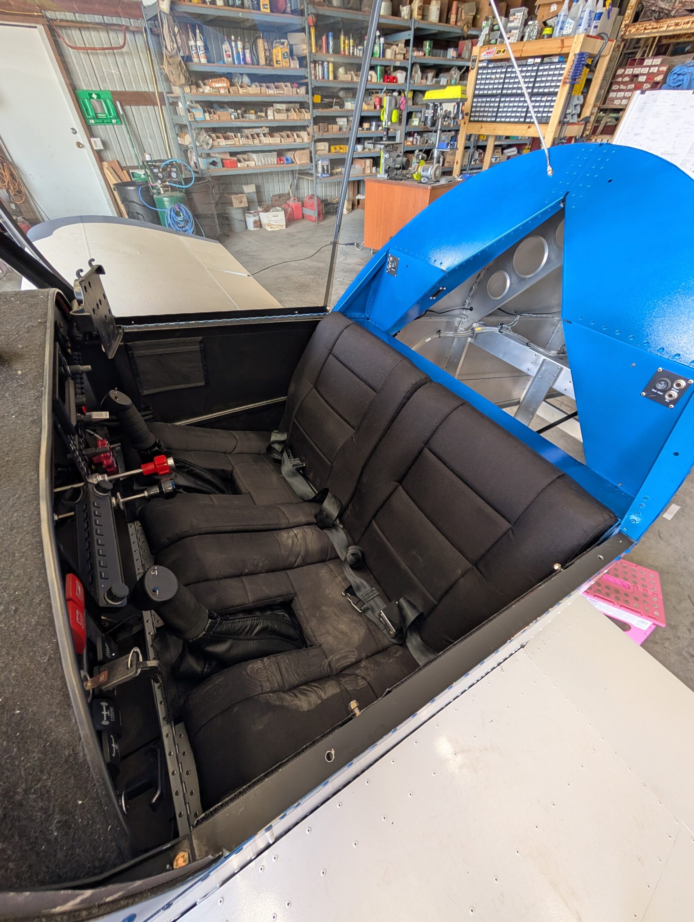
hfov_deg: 94.6
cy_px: 461
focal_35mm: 12
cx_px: 347
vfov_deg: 110.5
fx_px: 320
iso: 97
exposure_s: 1/120
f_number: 1.7
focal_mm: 2.02
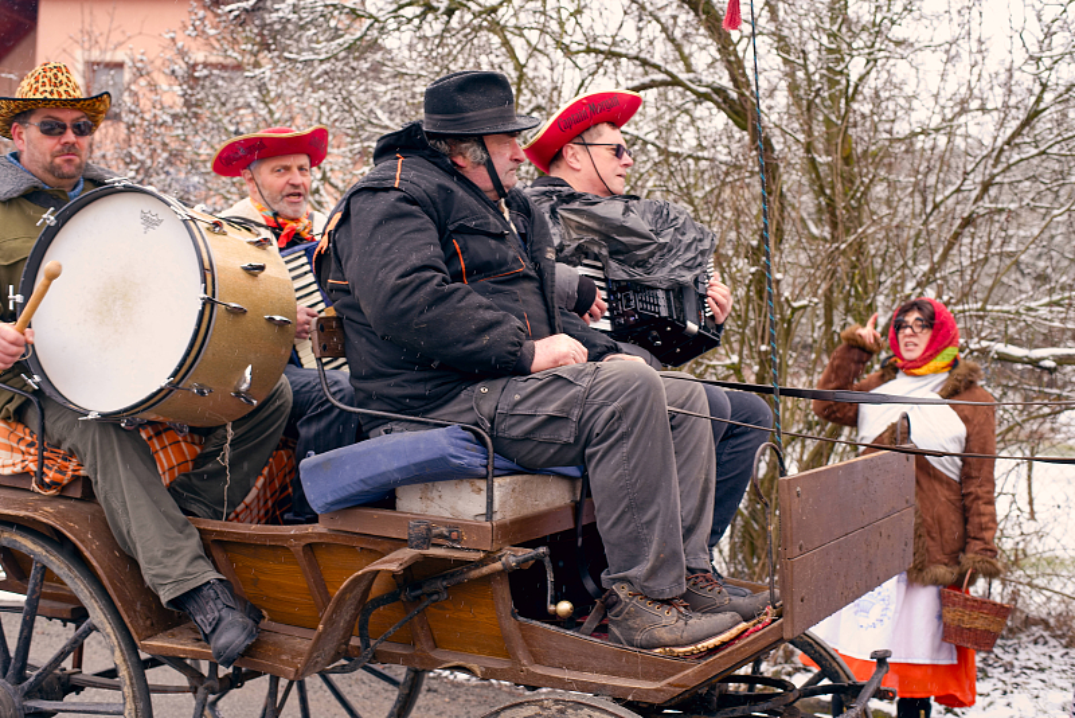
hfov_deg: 39.6
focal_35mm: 50
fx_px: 1494
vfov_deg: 27.0
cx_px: 538
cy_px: 359
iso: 400
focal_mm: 50
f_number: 5.6
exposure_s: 1/125
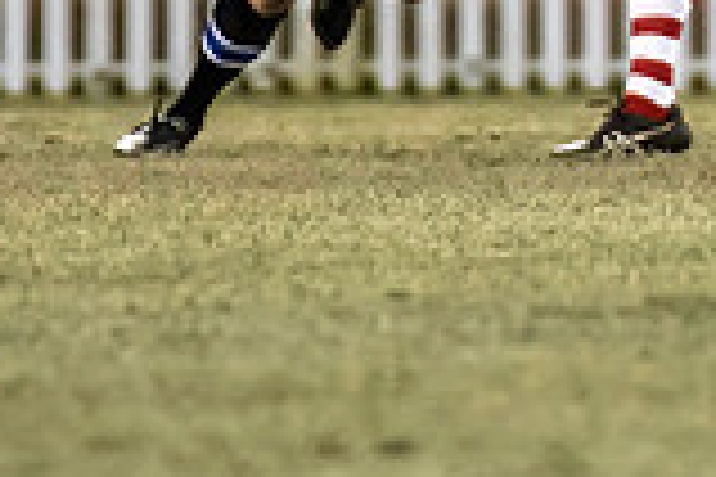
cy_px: -213
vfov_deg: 0.6
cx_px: 661
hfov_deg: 0.9
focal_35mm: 2269
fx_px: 45124
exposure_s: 1/1250
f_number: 2.8
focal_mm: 300
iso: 2200
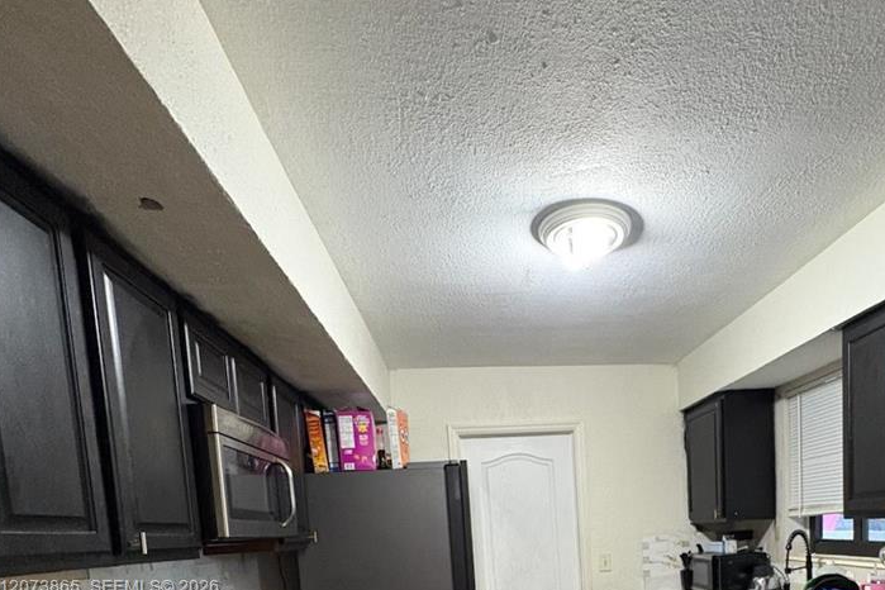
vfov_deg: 43.9
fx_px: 615
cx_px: 555
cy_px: 589
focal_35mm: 25
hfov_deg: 70.3
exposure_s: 1/60
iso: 500
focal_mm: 2.22
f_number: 2.2
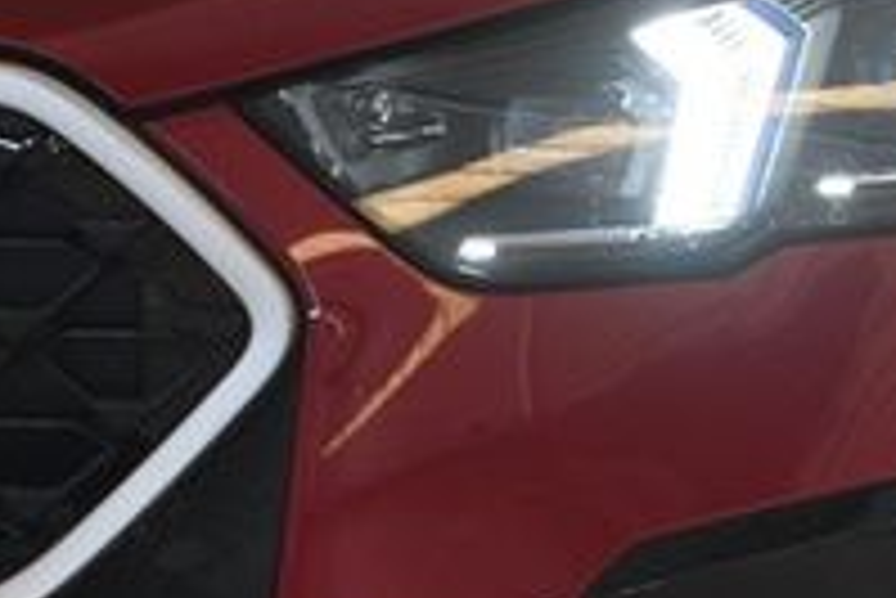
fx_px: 19352
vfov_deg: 1.8
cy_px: 81
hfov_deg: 2.7
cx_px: 351
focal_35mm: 777
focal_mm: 86
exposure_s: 1/10
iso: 100
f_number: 4.2
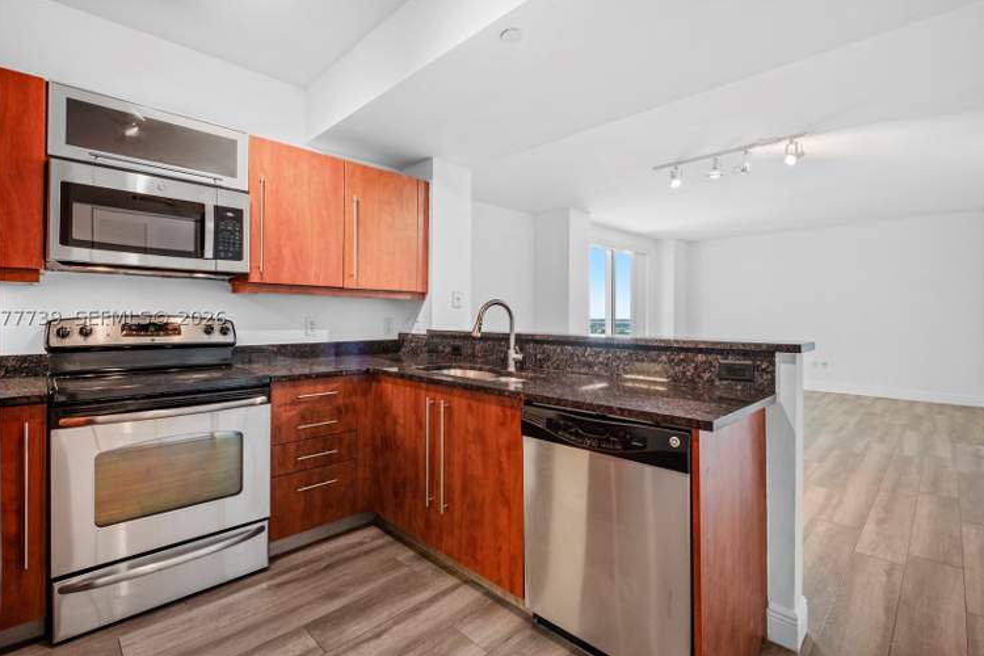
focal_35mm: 16
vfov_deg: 73.7
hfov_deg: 96.7
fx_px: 437
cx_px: 468
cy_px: 316
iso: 1000
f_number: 8
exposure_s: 1/15
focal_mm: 15
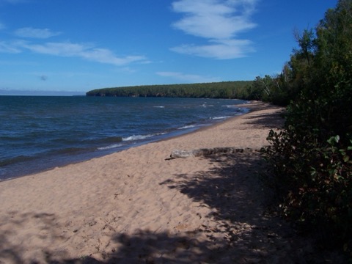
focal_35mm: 38
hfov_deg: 49.0
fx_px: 386
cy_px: 132
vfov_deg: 37.7
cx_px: 176
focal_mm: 6.3
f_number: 5.6
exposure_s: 1/1000
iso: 80
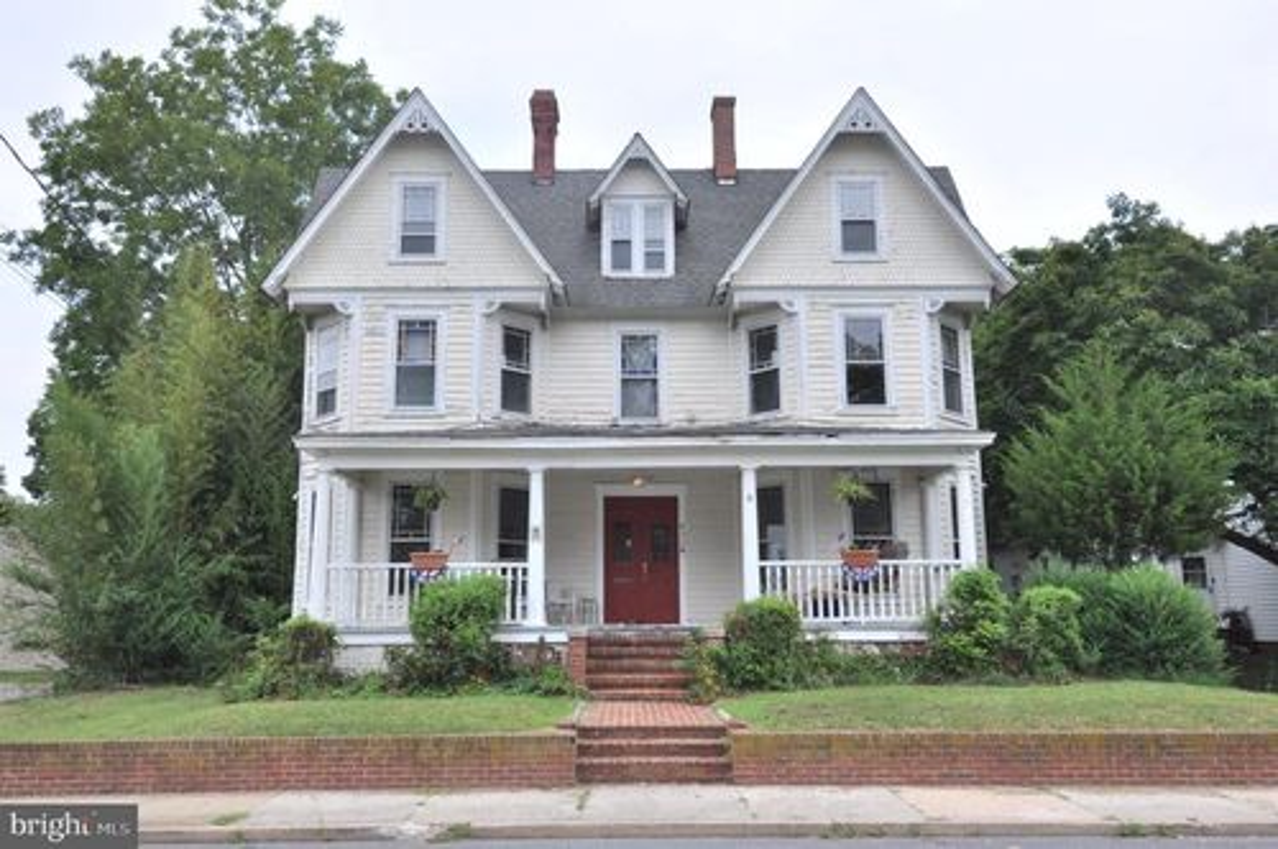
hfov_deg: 62.0
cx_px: 639
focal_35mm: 30
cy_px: 424
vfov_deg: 43.5
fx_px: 1064
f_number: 9
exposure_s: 1/320
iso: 200
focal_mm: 20
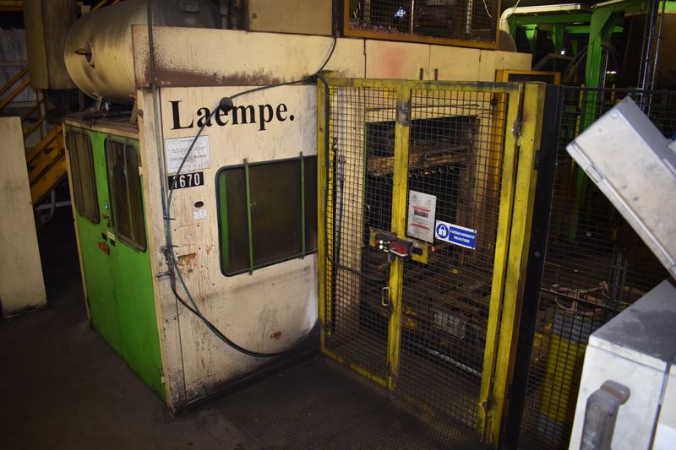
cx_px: 338
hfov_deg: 67.4
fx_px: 507
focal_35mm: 27
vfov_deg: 47.9
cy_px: 225
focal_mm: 18
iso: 1600
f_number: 3.5
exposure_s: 1/60
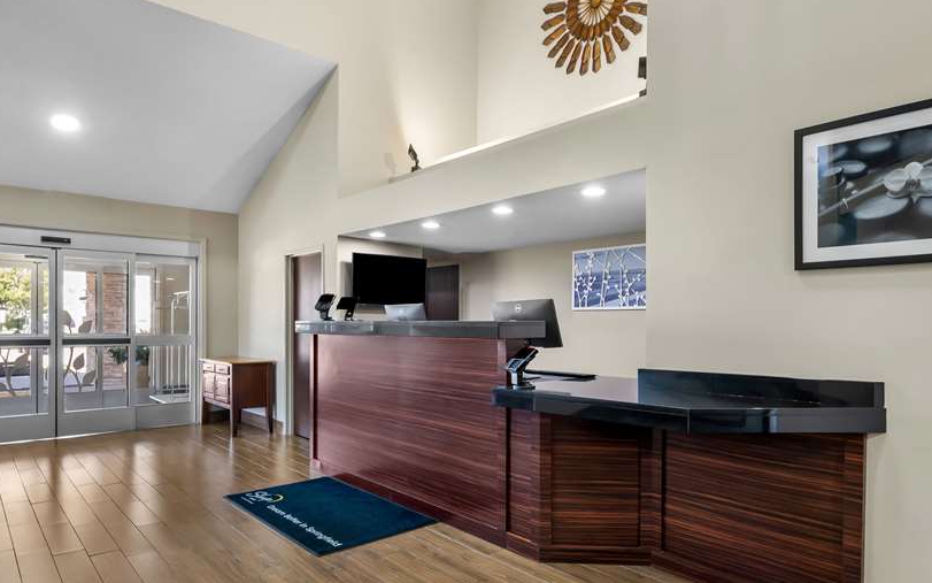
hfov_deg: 90.8
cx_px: 416
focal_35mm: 18
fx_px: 457
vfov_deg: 64.9
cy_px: 314
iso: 400
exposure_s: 1/3
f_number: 8
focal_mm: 14
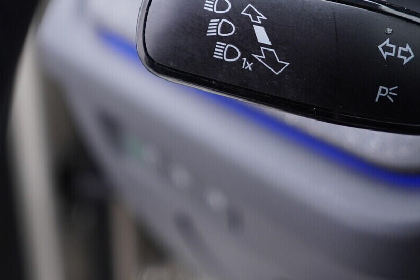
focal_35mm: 65
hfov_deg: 30.8
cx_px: 275
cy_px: 29
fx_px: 758
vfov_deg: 20.5
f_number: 2.8
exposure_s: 1/40
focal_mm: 24
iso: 250
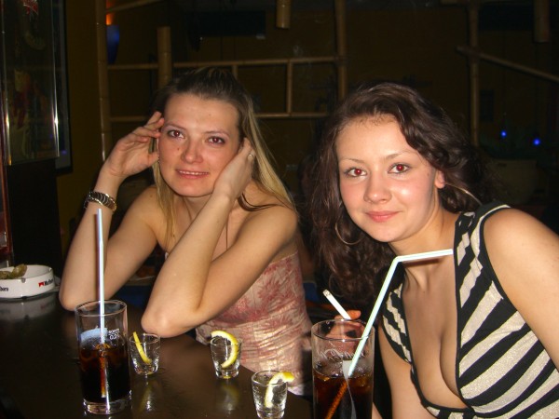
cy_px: 210
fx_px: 614
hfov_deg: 49.0
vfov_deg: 37.7
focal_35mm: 38
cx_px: 280
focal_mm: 7.9
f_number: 2.8
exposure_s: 1/60
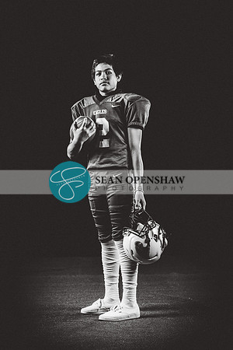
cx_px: 116
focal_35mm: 85
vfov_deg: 23.9
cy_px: 175
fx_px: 825
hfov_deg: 16.1
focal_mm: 85
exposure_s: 1/160
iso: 200
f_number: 4
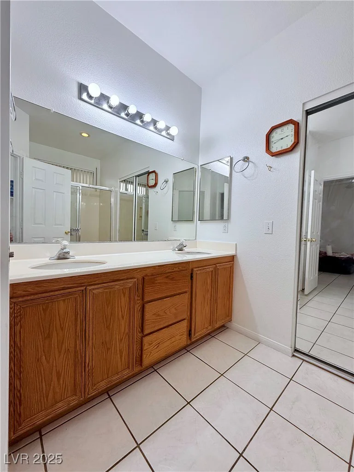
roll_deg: -1.1
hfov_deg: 85.7
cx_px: 177
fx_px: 191
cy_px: 236
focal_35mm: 14
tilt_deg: -1.2
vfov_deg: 102.1
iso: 50
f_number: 2.2
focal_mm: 2.22
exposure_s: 1/120
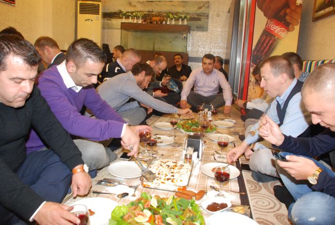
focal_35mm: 27
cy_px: 112
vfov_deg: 48.2
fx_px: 252
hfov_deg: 67.3
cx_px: 168
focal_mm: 18
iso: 1000
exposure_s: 1/60
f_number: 7.1
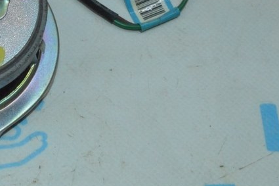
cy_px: 49
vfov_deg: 14.5
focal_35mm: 94
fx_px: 728
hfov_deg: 20.8
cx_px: -11
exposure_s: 1/60
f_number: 25
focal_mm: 26
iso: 4000
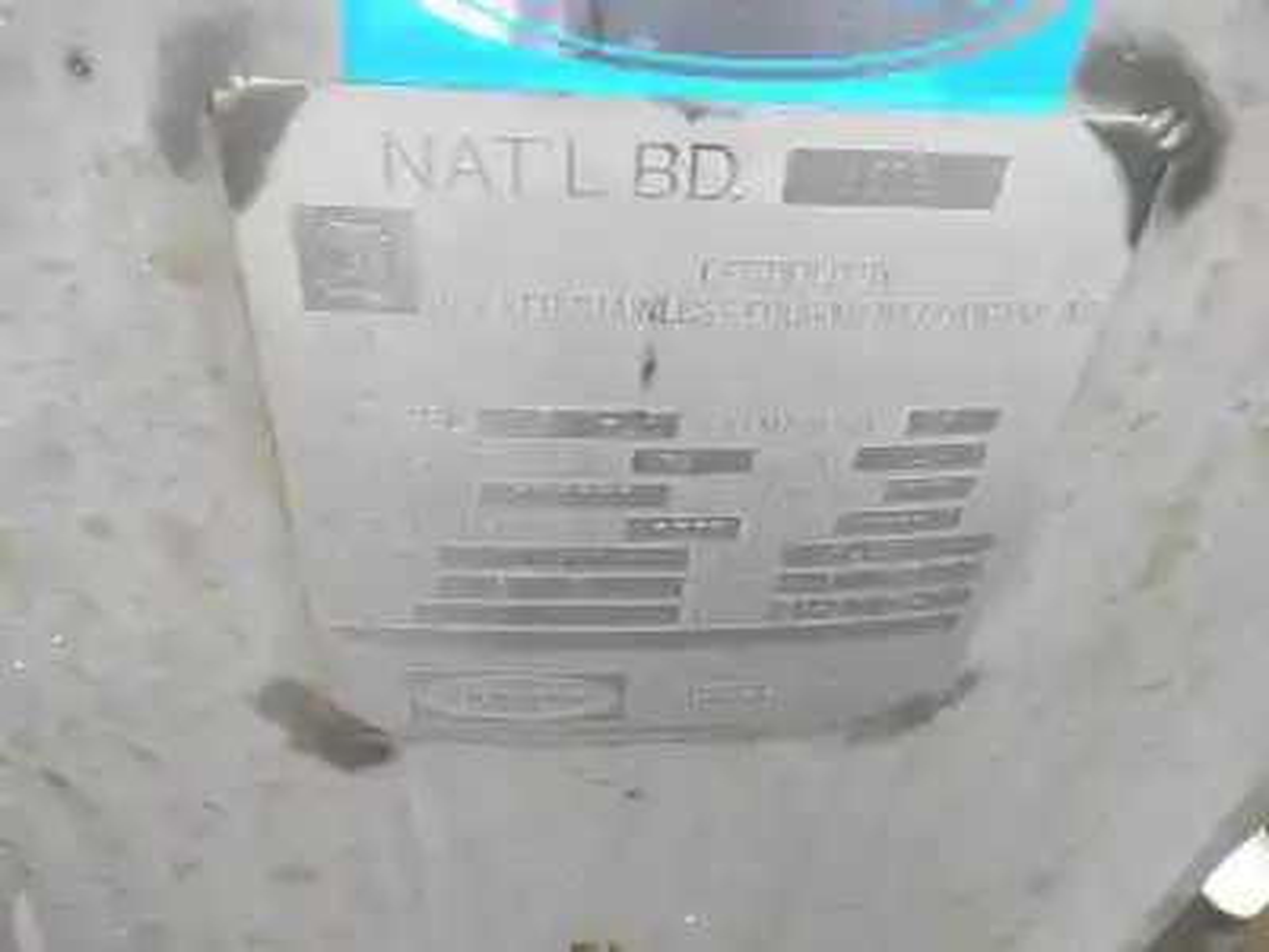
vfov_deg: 49.7
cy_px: 476
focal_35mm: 28
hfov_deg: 63.4
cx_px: 634
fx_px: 1026
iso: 80
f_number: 3
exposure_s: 1/30
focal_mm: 5
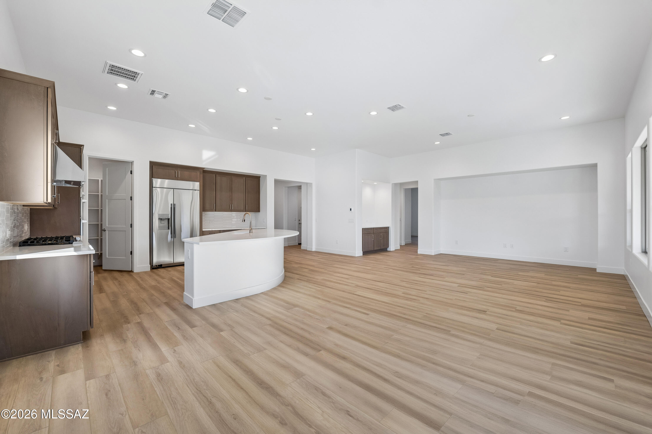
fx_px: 254
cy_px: 217
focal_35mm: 14
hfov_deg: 104.3
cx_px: 326
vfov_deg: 81.2
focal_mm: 14
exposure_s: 1/125
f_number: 8
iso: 400
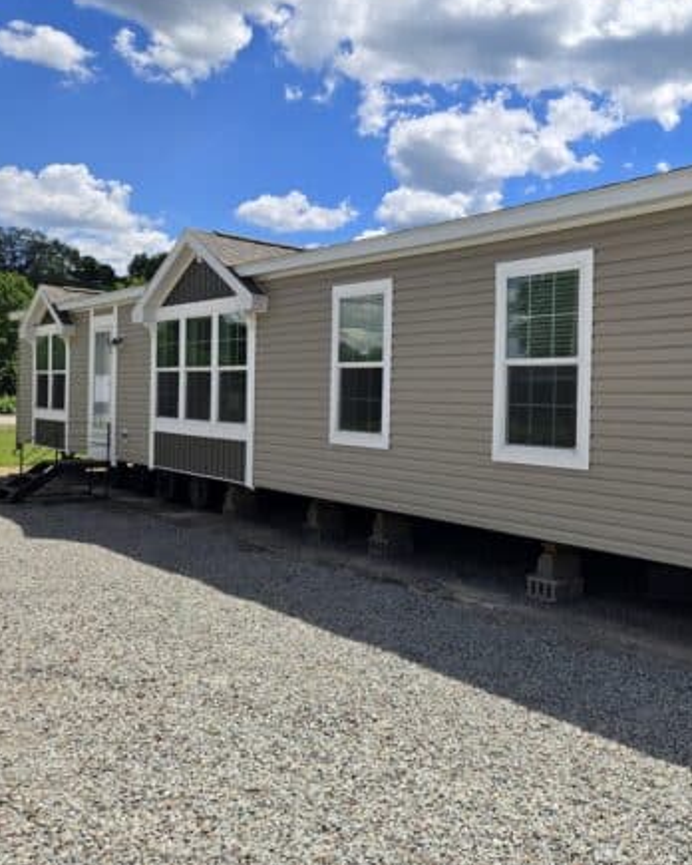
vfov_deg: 57.2
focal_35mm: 31
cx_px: 549
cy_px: 420
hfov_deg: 44.9
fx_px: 794
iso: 25
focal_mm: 5.4
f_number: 1.8
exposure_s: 1/2333
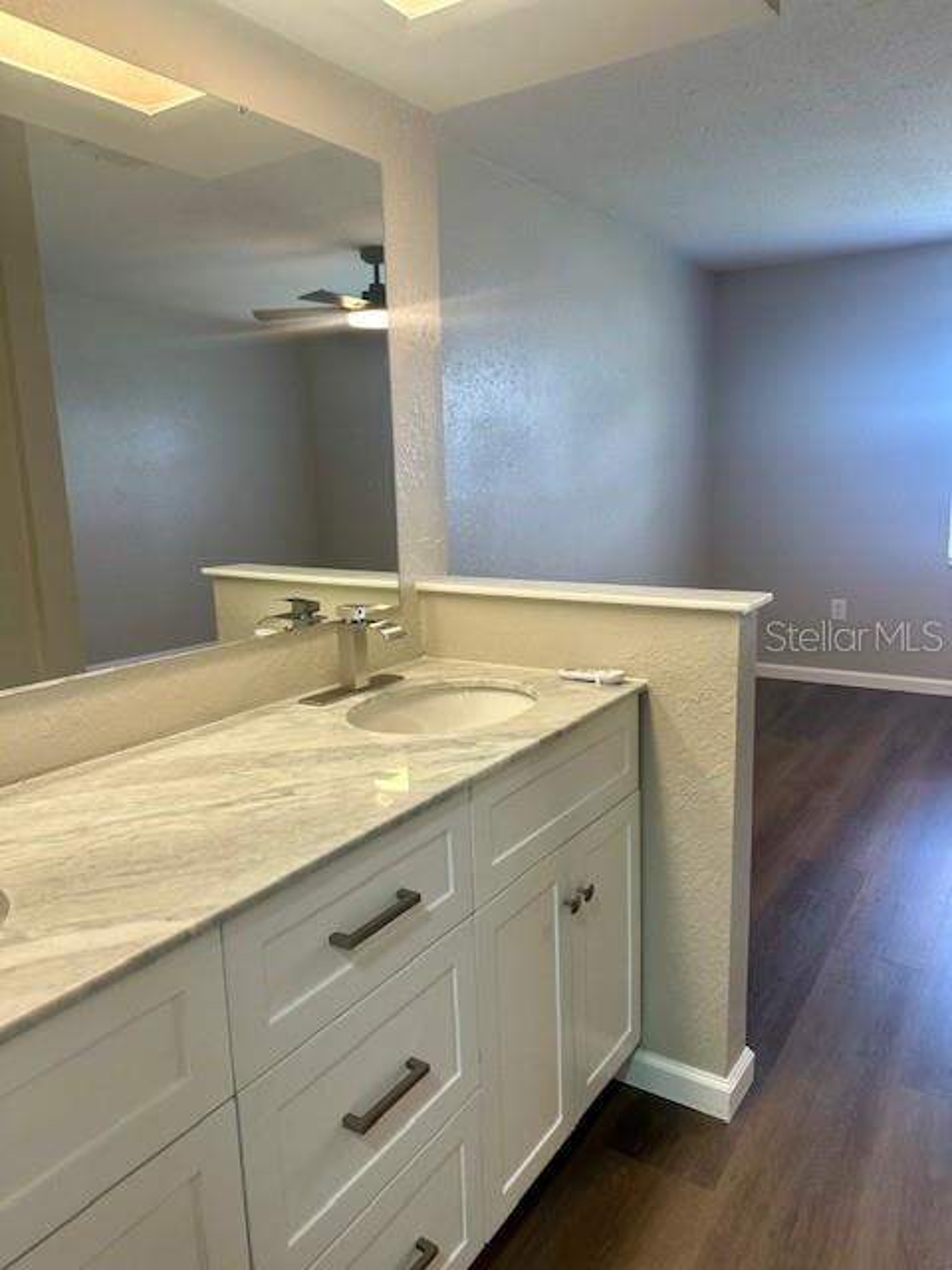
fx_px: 880
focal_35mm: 24
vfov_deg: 71.6
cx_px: 476
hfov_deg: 56.8
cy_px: 635
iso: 160
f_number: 1.78
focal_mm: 6.86
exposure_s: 1/120
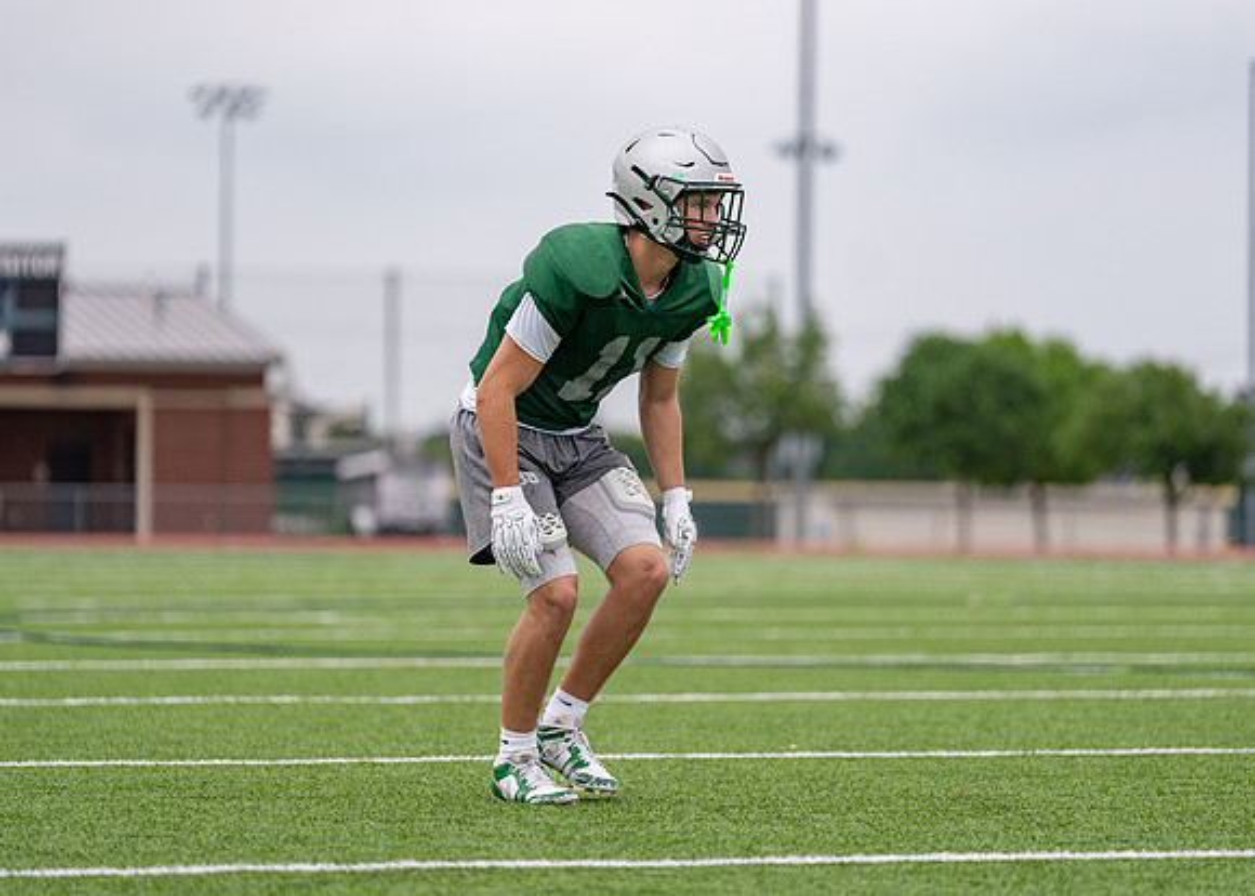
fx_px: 6344
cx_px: 623
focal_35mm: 178
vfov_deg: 8.1
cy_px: 442
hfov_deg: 11.3
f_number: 2.8
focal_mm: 163
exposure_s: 1/2500
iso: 160
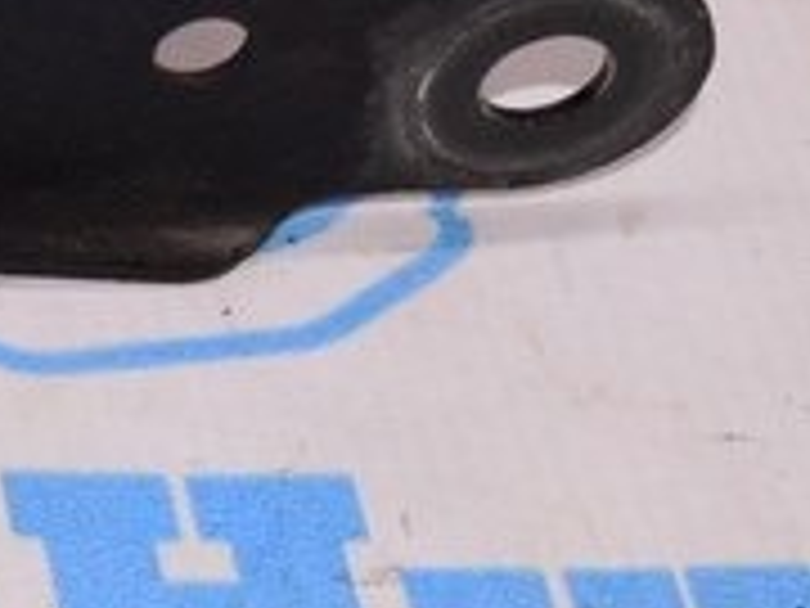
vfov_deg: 7.5
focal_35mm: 197
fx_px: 4610
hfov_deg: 8.8
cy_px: 52
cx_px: -1328
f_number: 8
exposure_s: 1/200
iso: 1600
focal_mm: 24
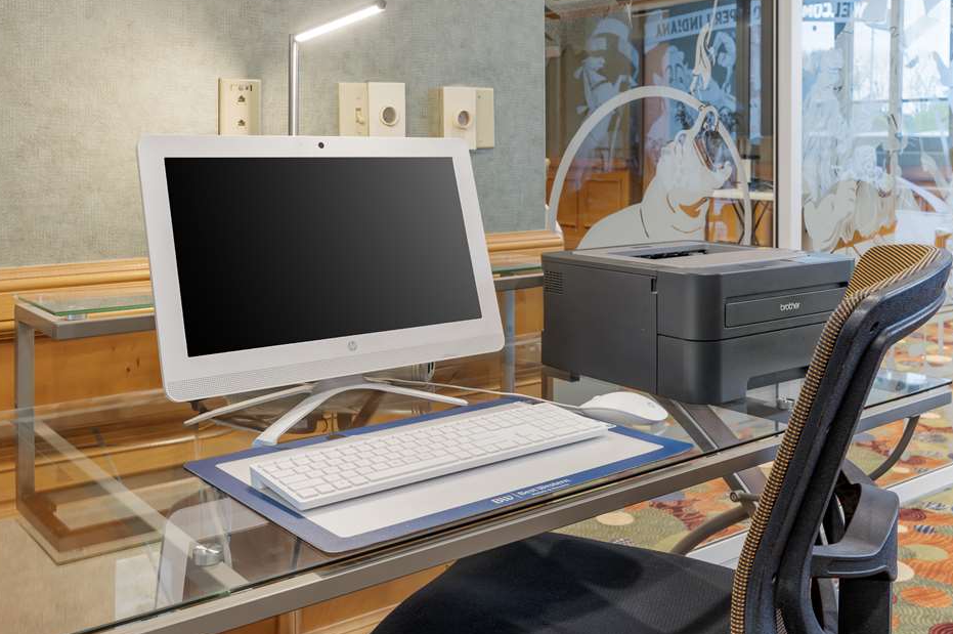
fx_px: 873
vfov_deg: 39.9
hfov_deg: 57.3
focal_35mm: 33
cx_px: 461
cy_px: 317
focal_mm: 30
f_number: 10
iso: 200
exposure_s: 1/10
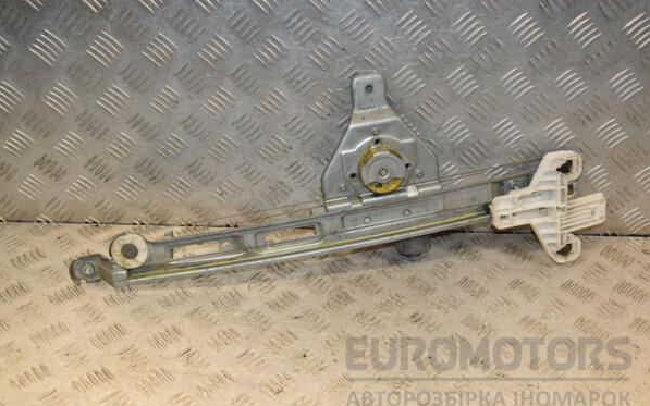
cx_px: 326
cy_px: 209
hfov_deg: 46.2
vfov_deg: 29.9
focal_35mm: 43
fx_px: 762
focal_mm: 28
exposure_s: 1/200
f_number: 6.3
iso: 800
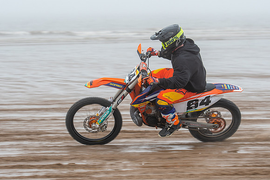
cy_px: 90
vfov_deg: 9.9
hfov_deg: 14.8
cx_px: 135
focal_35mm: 138
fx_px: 1038
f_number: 4
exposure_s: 1/400
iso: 200
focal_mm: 85
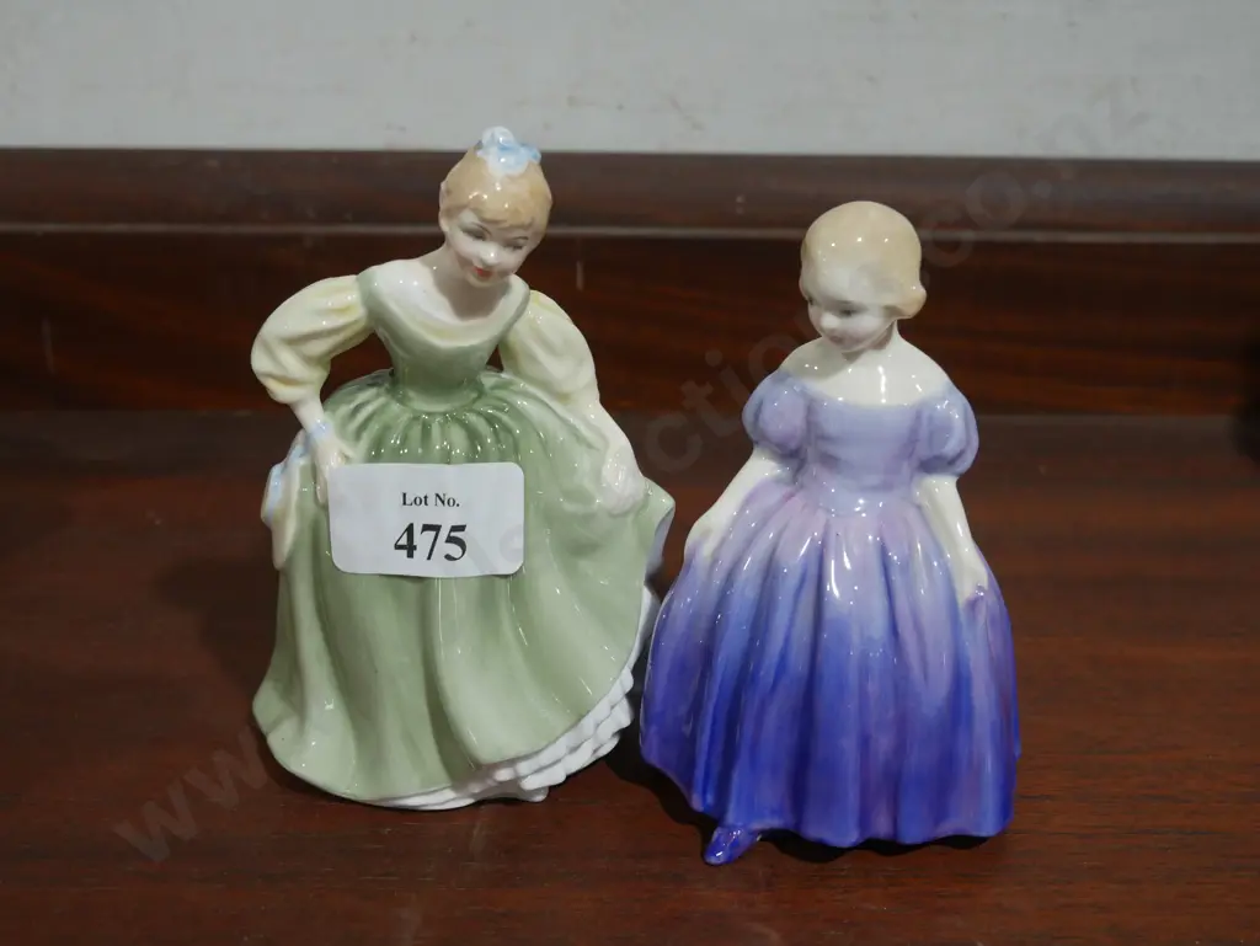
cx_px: 630
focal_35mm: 52
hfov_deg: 36.8
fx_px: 1894
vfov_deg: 28.1
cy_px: 473
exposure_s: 1/60
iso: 500
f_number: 5.3
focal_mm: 26
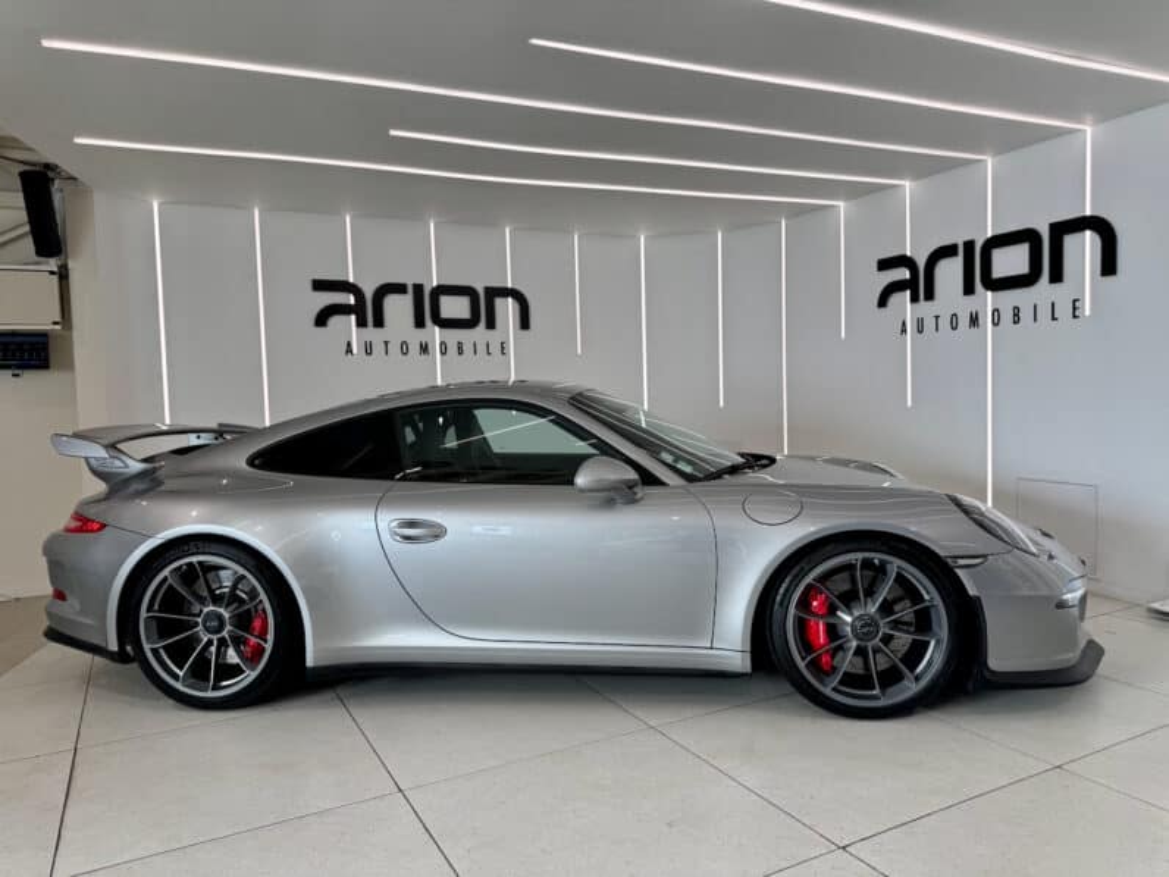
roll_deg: +1.2
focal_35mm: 24
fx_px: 810
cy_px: 438
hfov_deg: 71.6
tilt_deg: -3.2
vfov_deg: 56.8
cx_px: 584
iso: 64
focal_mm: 6.76
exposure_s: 1/186
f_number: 1.78
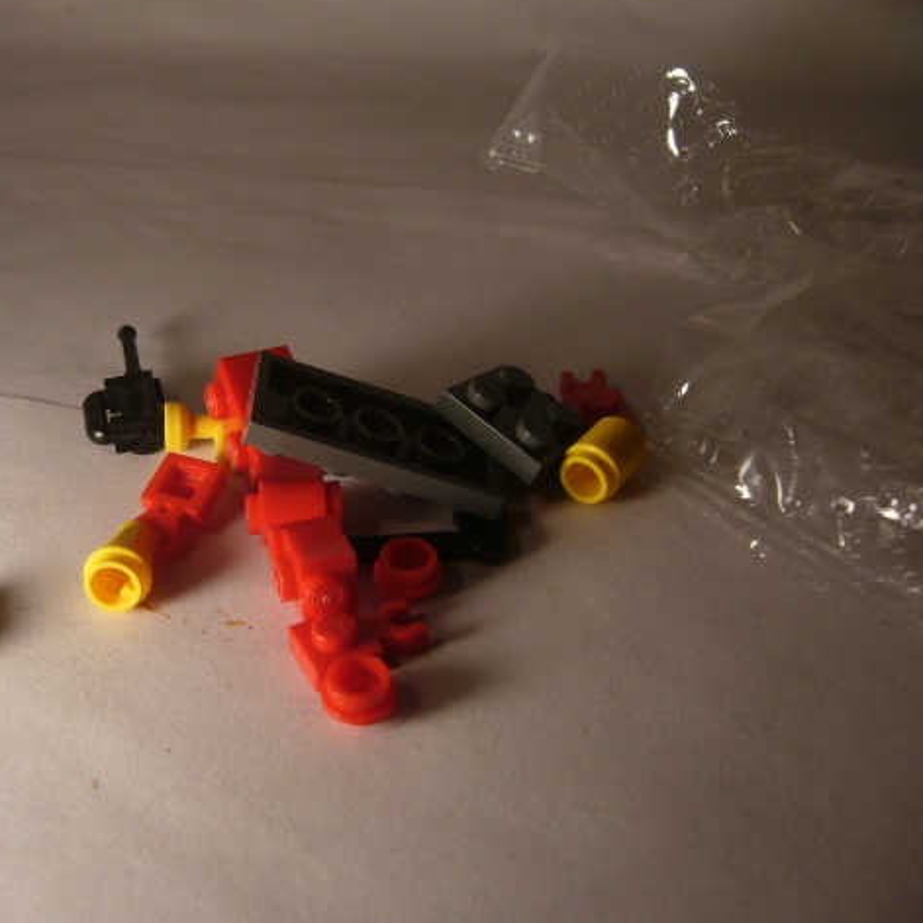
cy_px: 457
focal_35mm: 42
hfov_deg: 39.7
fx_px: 1267
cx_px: 327
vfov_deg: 40.0
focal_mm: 5.8
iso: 80
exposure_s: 1/60
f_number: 2.8
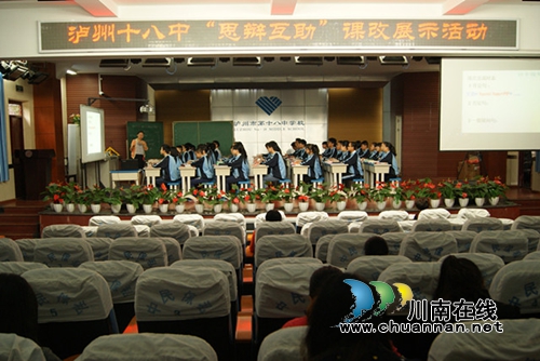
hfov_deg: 57.2
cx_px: 270
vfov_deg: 40.0
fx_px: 495
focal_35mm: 33
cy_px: 180
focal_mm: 22
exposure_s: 1/25
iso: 400
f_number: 4
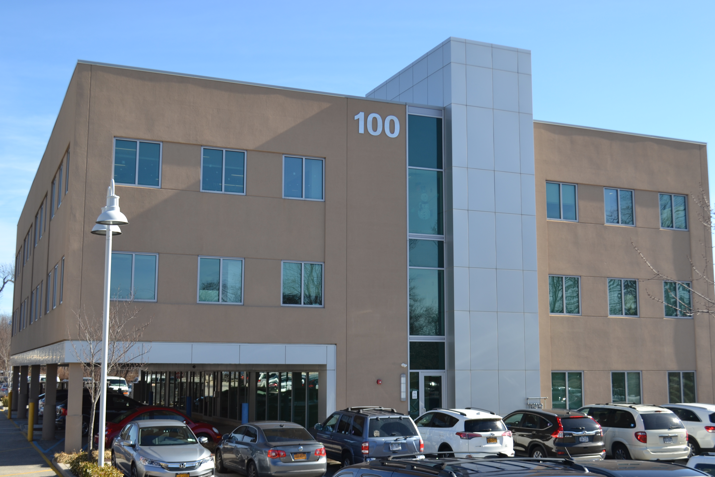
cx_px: 358
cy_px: 238
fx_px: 894
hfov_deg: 43.6
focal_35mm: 45
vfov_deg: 29.9
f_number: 7.1
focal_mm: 30
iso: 100
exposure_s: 1/200
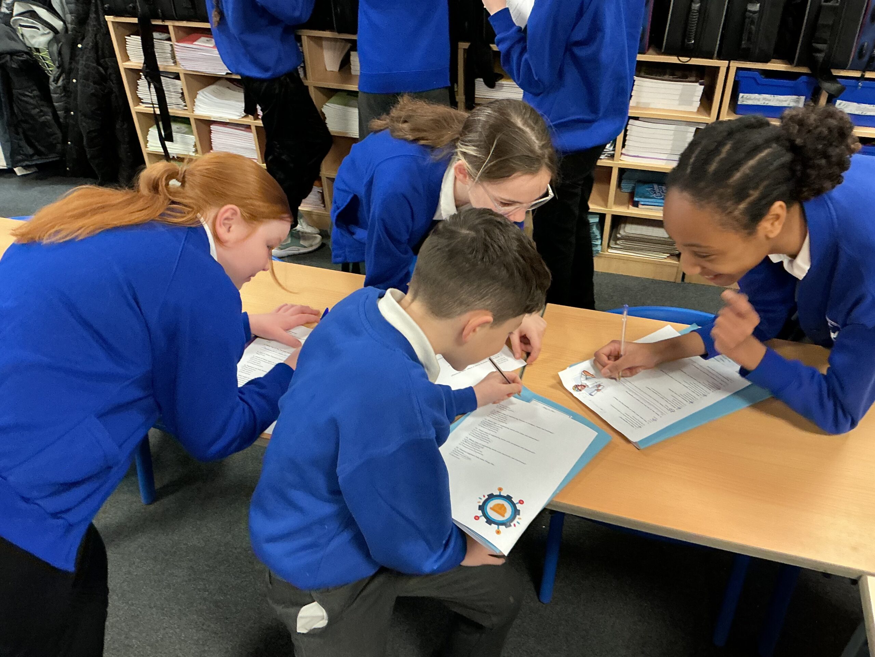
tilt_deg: -40.1
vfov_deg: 48.2
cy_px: 328
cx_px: 438
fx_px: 733
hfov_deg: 61.7
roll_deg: +1.1
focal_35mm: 29
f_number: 1.8
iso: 200
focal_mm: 3
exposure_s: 1/60
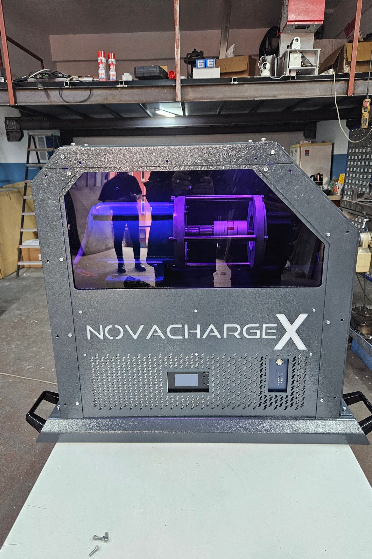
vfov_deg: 73.7
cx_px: 187
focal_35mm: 24
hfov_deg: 53.1
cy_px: 280
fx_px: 372
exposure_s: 1/200
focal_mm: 5.4
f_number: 1.8
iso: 800
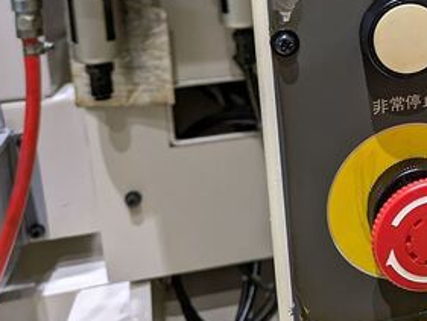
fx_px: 703
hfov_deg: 30.9
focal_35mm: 57
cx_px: 444
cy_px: -11
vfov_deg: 24.4
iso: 856
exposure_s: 1/50
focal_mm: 5.43
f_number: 1.89
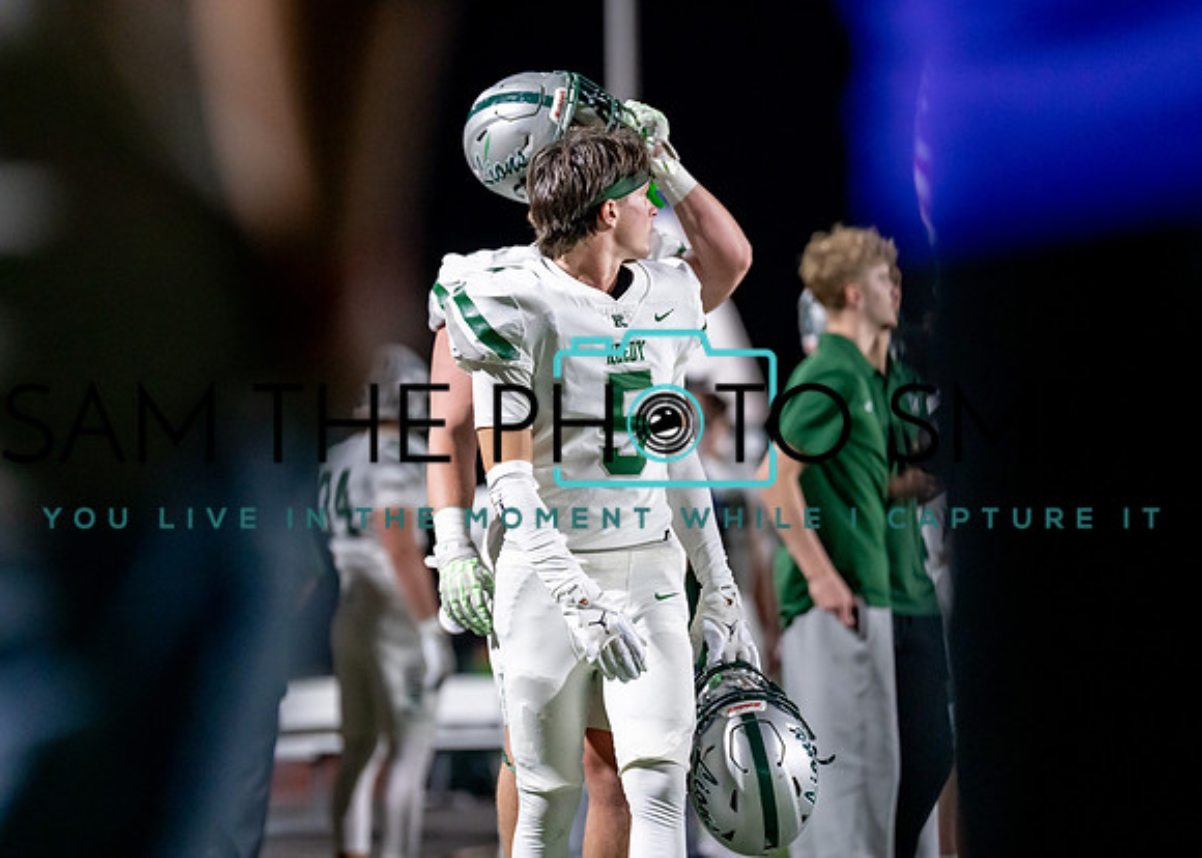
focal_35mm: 253
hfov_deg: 8.0
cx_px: 600
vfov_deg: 5.7
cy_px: 351
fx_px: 8622
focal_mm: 200
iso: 3200
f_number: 2.8
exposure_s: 1/1250
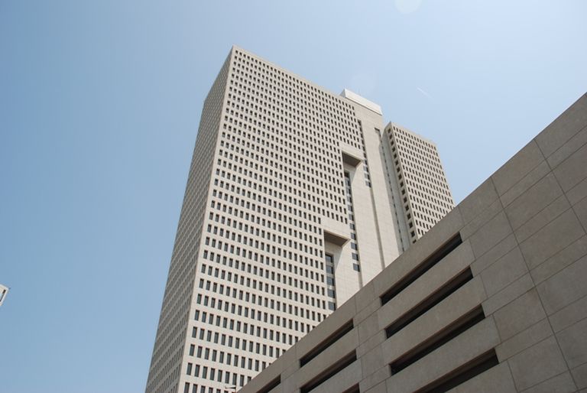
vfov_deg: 43.7
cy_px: 196
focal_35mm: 30
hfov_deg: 61.9
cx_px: 294
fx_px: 490
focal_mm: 20
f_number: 8
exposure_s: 1/250
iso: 100
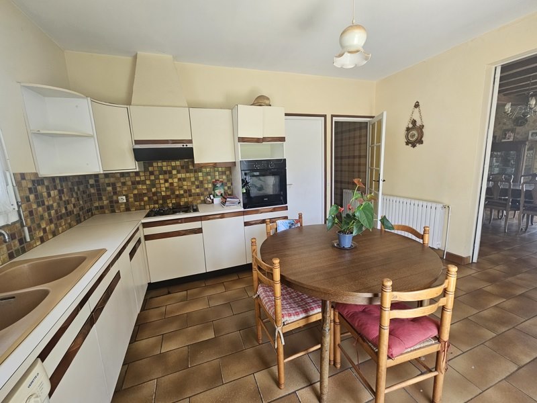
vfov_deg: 89.9
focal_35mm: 13
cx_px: 268
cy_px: 202
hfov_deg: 106.2
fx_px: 202
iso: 100
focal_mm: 2.2
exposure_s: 1/60
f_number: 2.2
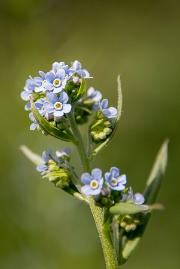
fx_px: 3782
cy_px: 118
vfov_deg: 4.1
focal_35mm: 505
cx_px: 40
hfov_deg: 2.7
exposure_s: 1/3200
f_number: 5.6
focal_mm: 300
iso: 1000
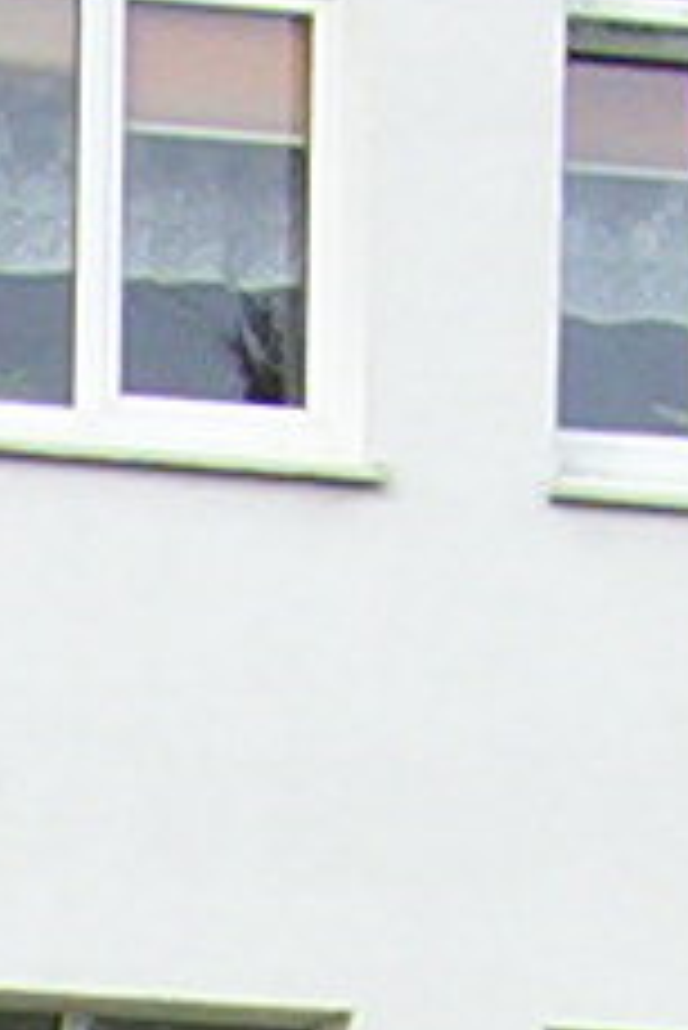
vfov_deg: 6.4
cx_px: -1268
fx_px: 8758
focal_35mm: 306
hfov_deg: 4.4
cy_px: 2559
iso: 100
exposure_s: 1/343
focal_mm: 5.77
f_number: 5.17
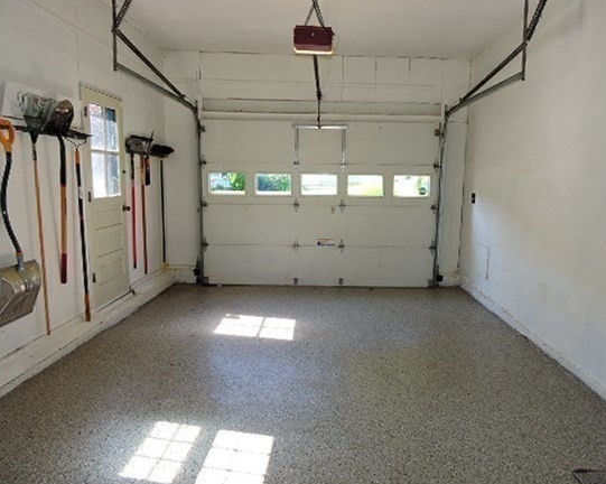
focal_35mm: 26
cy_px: 242
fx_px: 466
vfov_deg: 54.9
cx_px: 327
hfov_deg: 66.0
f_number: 3.3
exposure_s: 1/60
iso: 100
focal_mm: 4.3
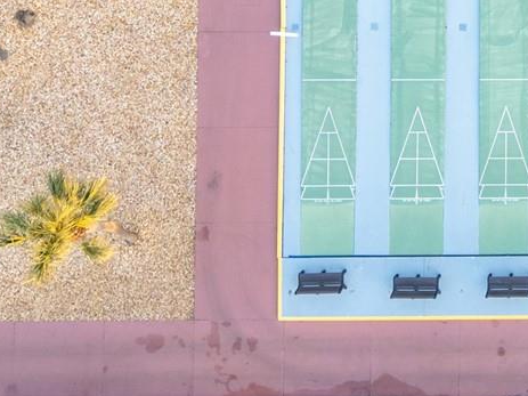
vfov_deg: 17.5
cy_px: 26
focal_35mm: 83
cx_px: 698
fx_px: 1266
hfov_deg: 21.2
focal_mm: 6.72
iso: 100
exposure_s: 1/80
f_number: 1.7
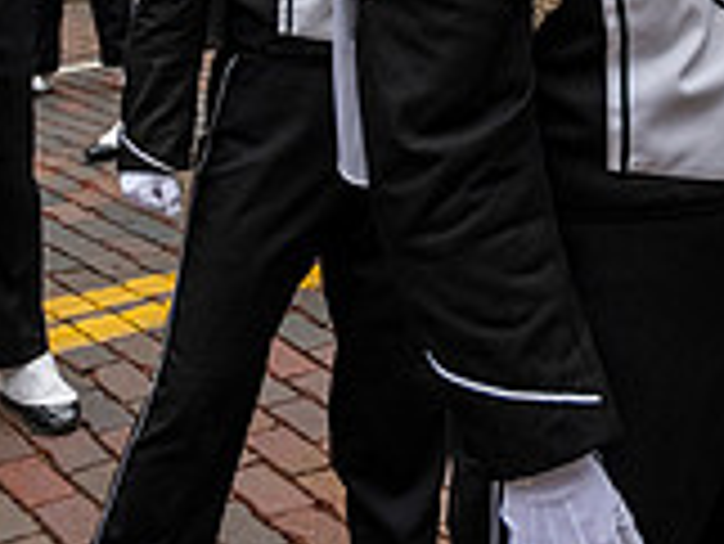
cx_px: 688
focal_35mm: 83
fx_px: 1737
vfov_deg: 16.1
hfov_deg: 22.8
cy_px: -299
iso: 640
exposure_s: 1/1600
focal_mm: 24
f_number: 4
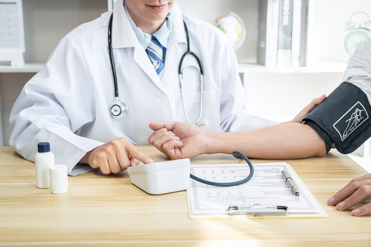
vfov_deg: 24.6
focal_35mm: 55
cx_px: 186
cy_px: 124
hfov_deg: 36.2
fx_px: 567
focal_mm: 55
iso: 400
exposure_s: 1/160
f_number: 4
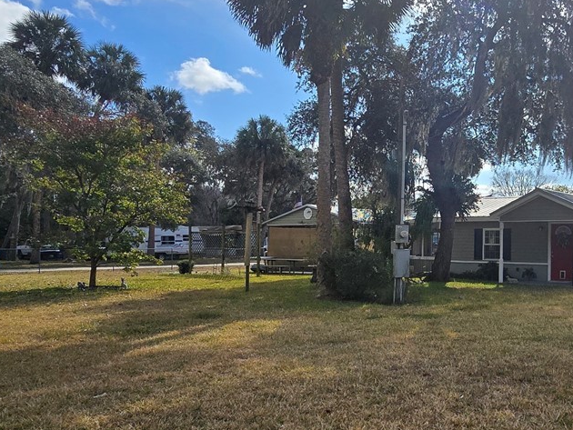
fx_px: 546
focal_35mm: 33
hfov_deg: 52.3
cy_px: 245
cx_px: 445
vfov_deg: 42.9
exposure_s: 1/3861
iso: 50
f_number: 2.2
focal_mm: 2.2
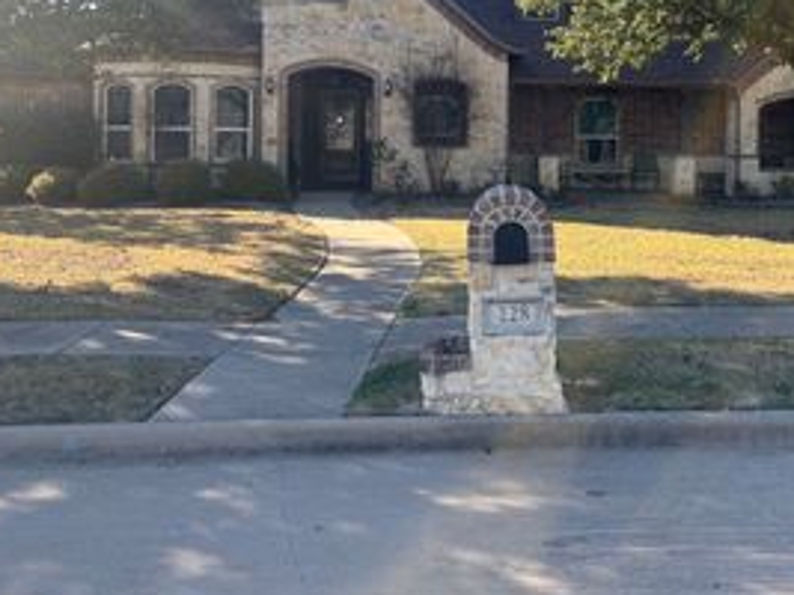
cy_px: 141
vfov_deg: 33.6
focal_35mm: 42
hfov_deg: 44.3
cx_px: 513
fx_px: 963
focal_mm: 5.96
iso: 50
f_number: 1.6
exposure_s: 1/894
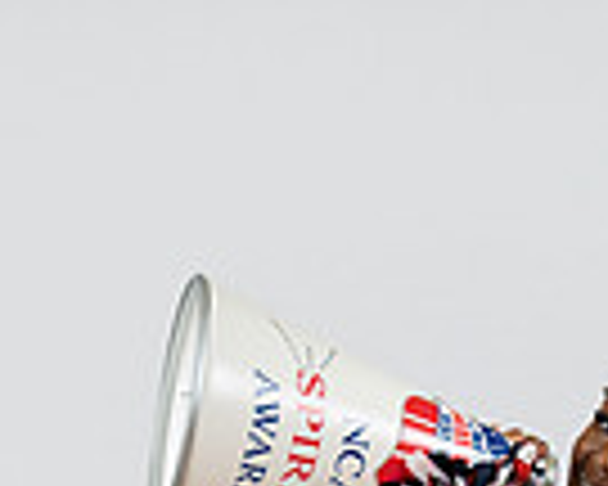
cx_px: 518
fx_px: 2480
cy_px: 1008
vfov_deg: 10.2
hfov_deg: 13.9
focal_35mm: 138
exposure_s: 1/125
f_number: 4
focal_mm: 43.9
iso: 400
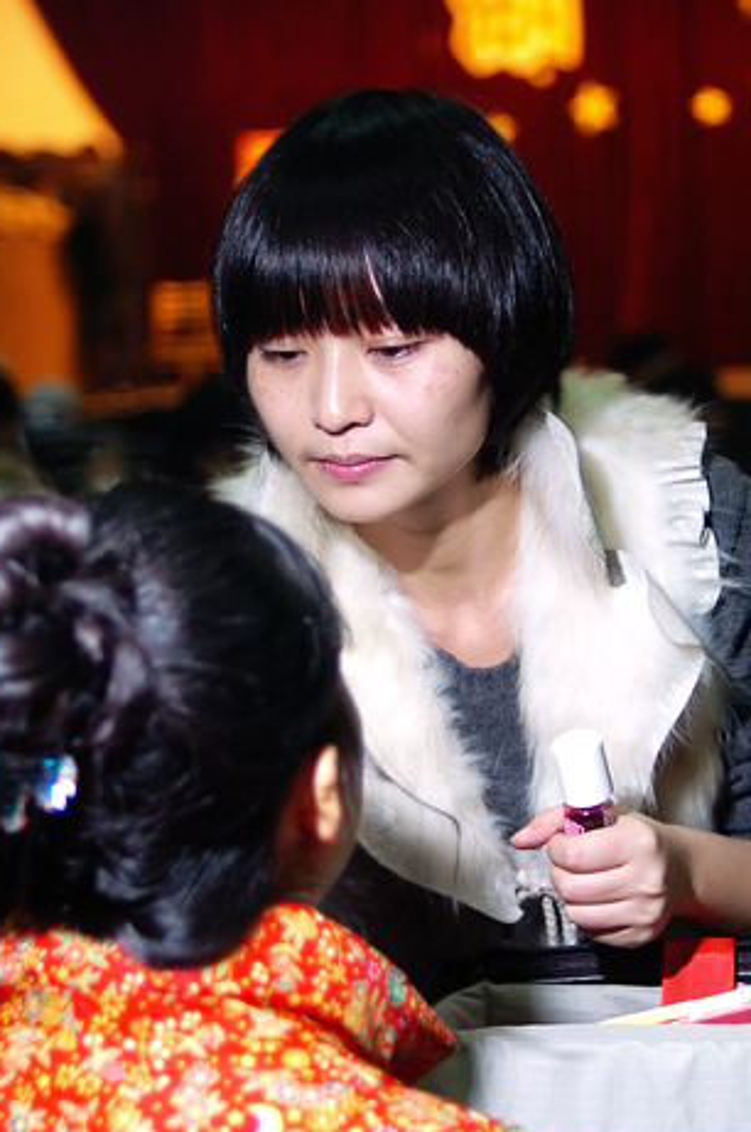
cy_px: 565
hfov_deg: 17.1
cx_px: 418
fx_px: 2503
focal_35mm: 80
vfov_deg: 25.5
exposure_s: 1/30
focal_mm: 35
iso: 200
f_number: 2
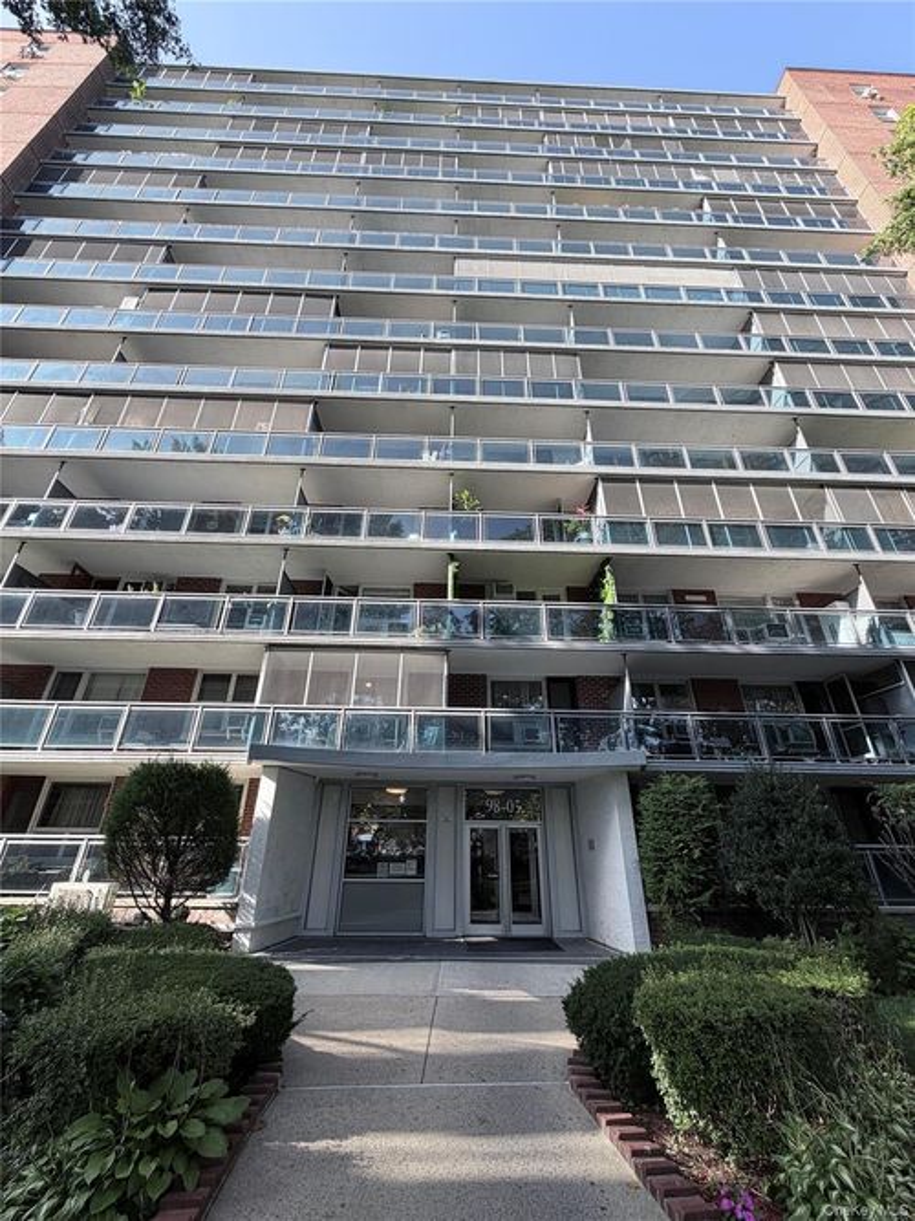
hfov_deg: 85.7
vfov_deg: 102.1
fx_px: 494
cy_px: 610
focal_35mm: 14
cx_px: 458
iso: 40
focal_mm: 2.22
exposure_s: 1/531
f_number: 2.2
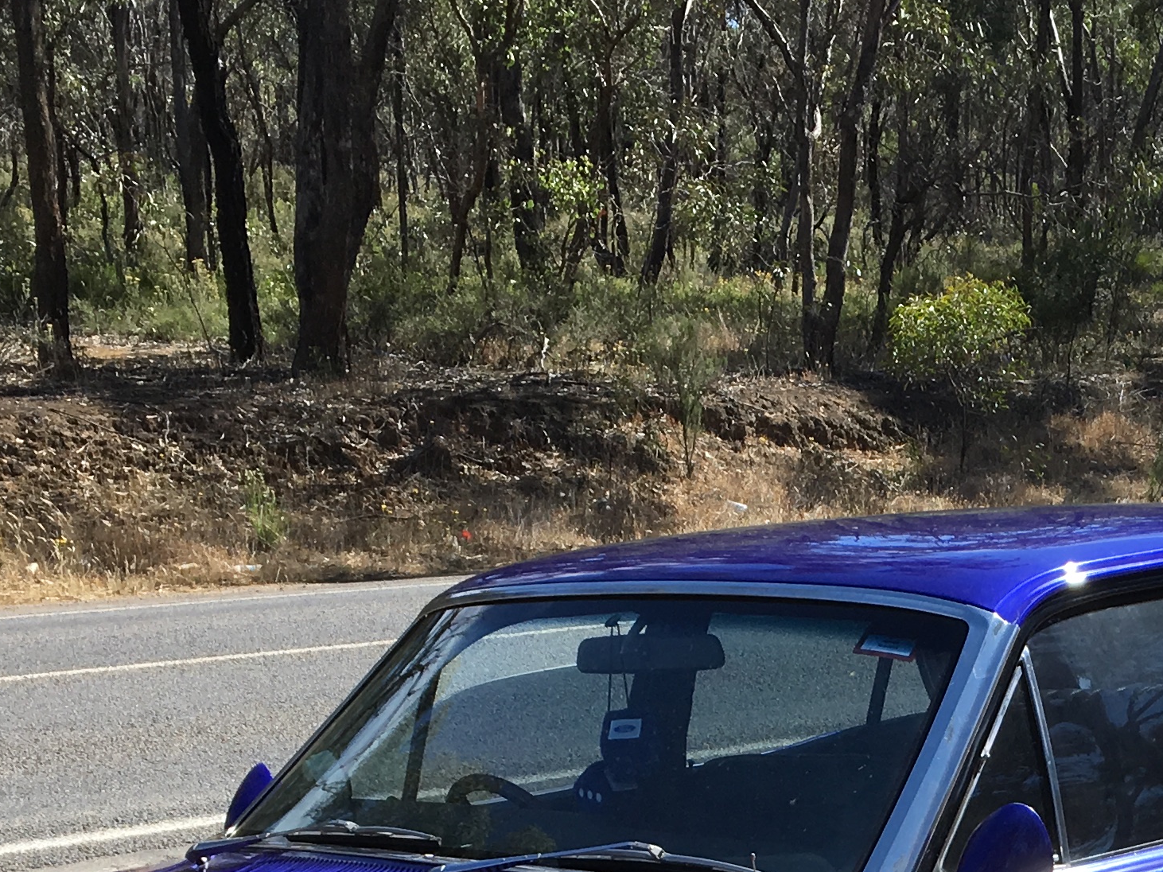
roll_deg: -0.4
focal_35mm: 80
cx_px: 1021
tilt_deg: -16.8
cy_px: 1119
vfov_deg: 17.4
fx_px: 2687
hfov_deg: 23.8
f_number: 2.2
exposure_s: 1/810
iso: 25
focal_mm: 4.15
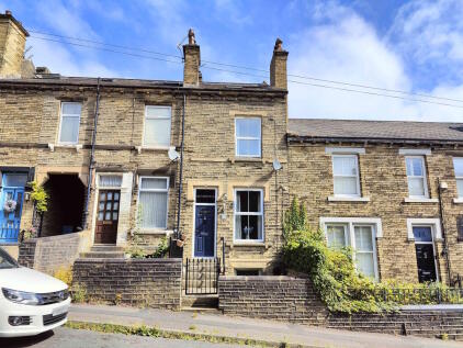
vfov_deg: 58.9
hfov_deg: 73.9
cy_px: 174
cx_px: 232
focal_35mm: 23
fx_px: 308
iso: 50
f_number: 1.8
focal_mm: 6.06
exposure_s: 1/3031
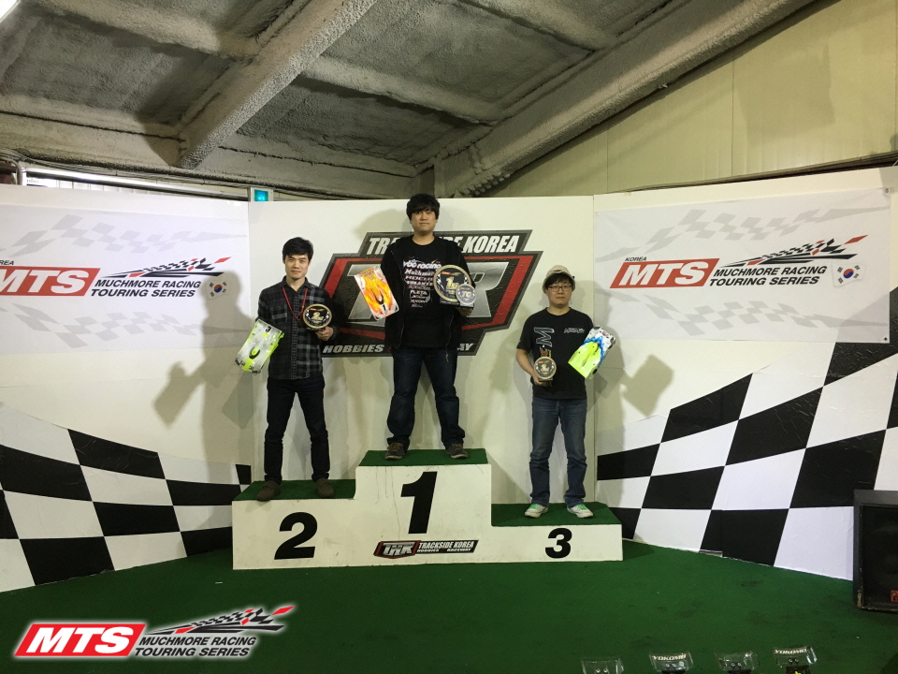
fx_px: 752
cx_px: 449
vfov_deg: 48.2
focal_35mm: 29
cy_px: 337
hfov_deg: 61.7
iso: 40
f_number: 2.2
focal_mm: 4.15
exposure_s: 1/30
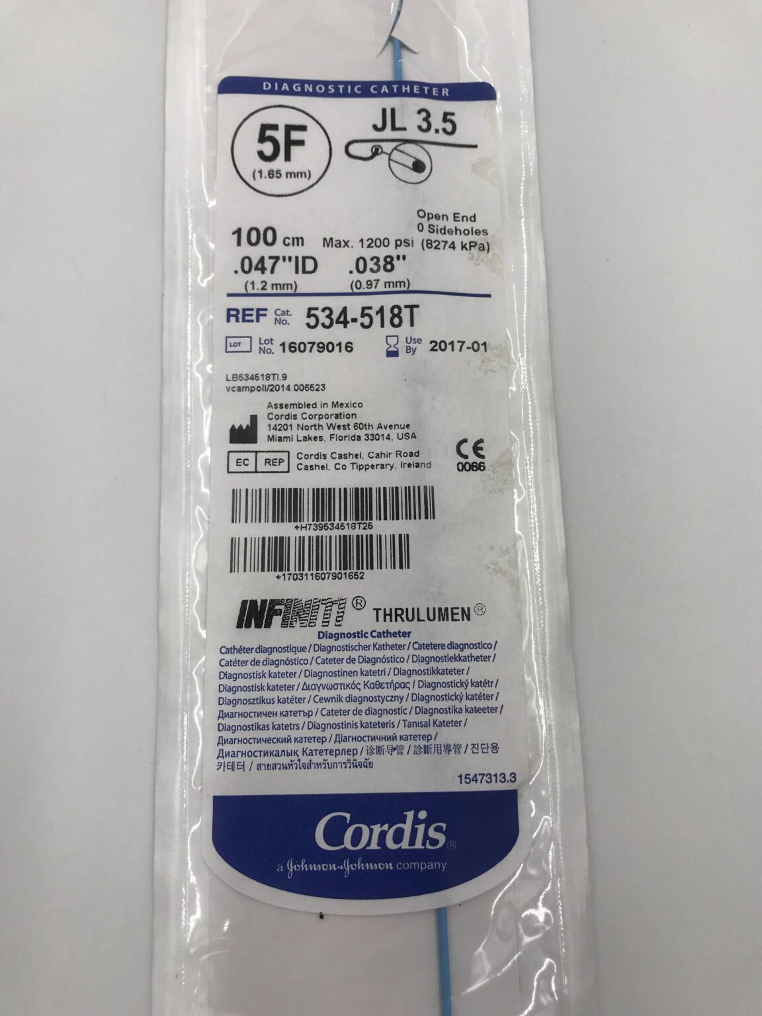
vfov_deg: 63.4
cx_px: 381
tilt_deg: -76.4
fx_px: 822
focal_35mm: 28
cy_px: 508
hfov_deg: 49.7
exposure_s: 1/189
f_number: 1.8
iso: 20
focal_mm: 3.99
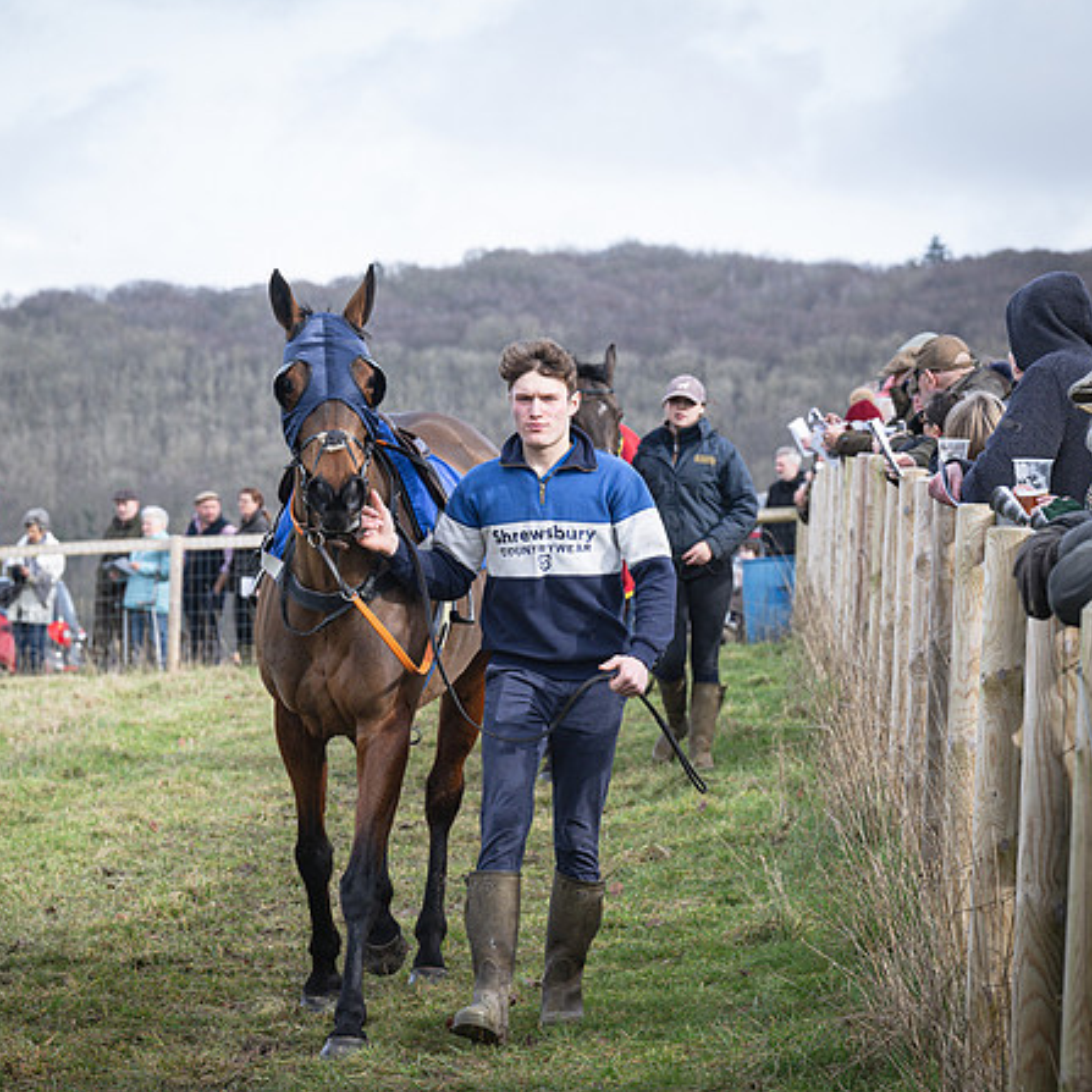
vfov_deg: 10.8
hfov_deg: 10.8
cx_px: 466
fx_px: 5782
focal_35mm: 162
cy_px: 545
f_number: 5
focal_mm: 84
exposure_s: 1/500
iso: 200
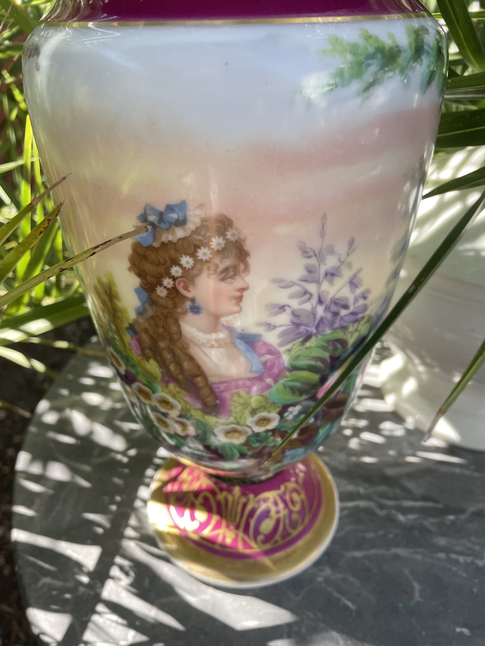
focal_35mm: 26
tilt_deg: -32.4
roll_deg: -1.5
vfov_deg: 67.3
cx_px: 242
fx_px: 486
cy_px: 323
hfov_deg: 53.1
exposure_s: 1/368
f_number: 1.6
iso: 32
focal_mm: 4.2
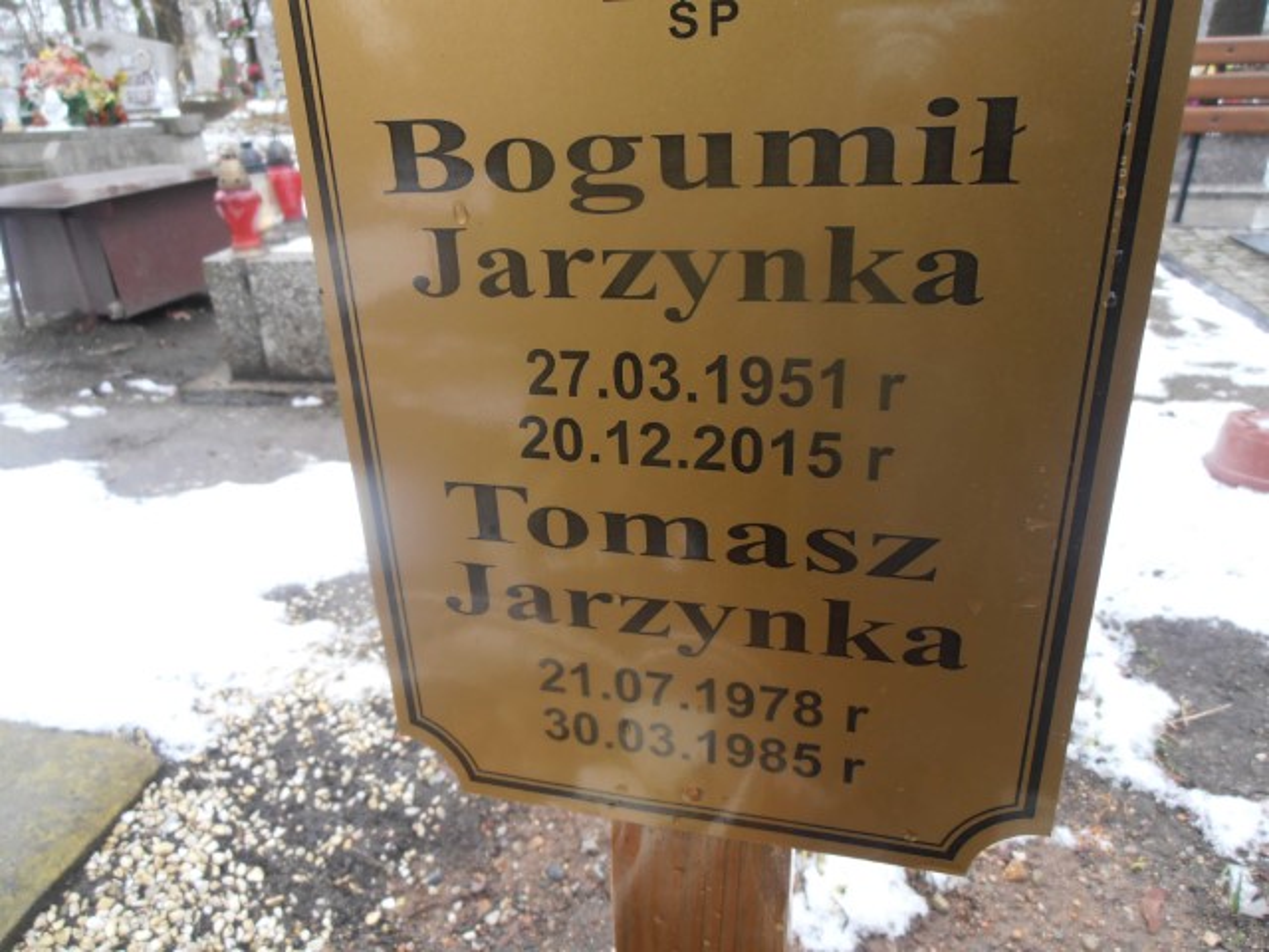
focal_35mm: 24
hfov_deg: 71.6
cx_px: 634
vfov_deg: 56.8
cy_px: 476
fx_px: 880
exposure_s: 1/50
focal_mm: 4.2
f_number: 3
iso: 80
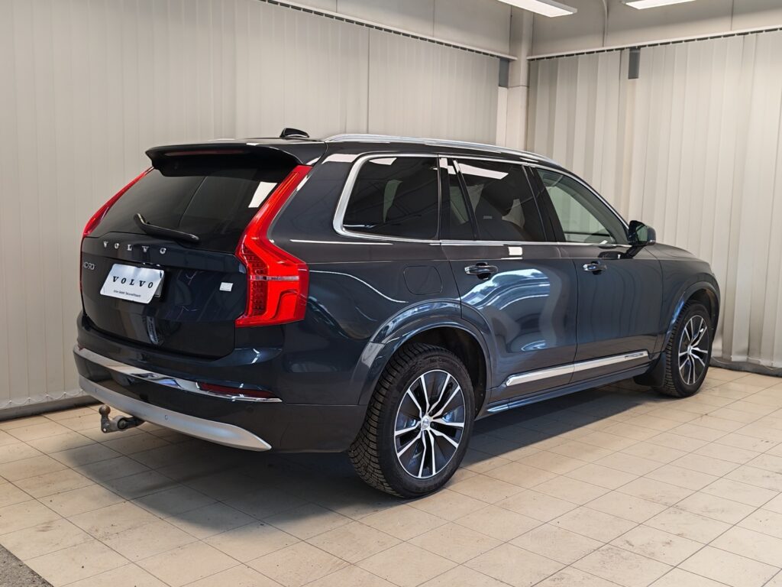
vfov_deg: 40.7
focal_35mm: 35
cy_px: 294
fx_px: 791
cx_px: 391
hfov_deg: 52.6
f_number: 1.6
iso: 64
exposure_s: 1/50
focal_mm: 5.4
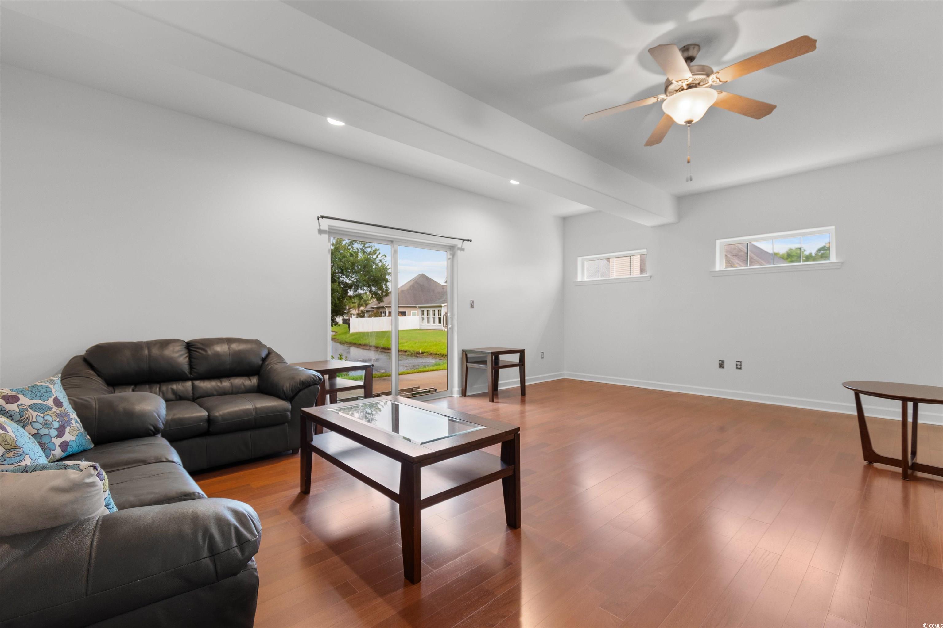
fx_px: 393
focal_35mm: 15
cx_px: 472
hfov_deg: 100.4
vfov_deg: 77.3
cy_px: 314
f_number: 4.5
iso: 100
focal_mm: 10
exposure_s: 2.5
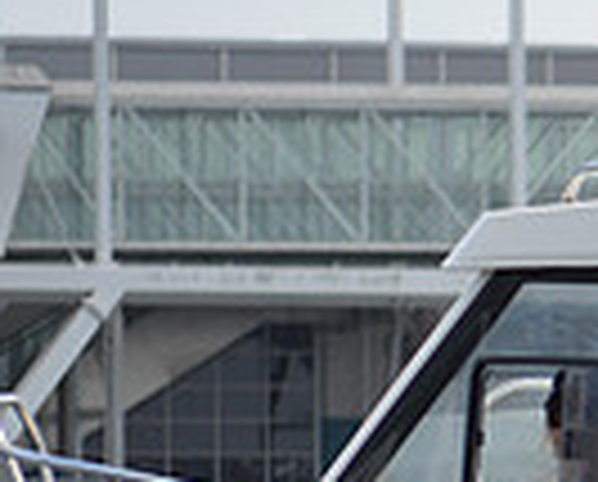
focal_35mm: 766
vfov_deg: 2.0
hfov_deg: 2.5
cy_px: 626
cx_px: 1214
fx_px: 13588
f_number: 5.6
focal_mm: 125
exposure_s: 1/500
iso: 100
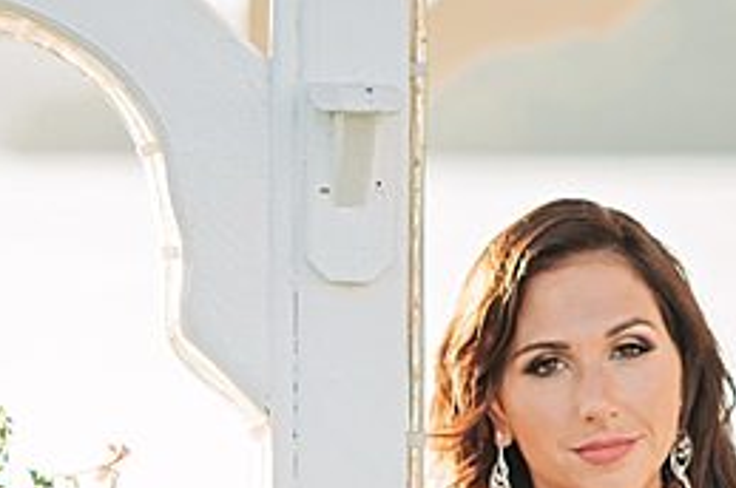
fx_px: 6309
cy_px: 750
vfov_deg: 4.4
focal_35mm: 309
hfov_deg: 6.7
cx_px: 142
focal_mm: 85
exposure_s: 1/4000
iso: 500
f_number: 1.8
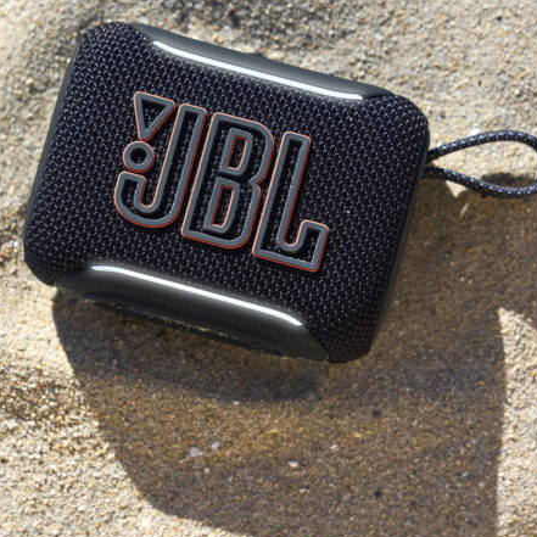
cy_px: 191
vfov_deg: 7.4
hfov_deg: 7.4
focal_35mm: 237
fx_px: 4160
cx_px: 134
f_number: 4
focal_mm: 120
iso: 800
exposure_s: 1/250
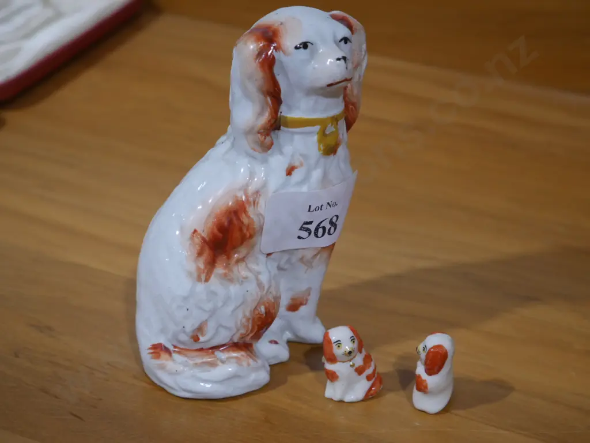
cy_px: 222
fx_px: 1295
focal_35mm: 76
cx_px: 295
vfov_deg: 19.4
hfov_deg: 25.7
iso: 800
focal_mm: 38
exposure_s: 1/100
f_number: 5.5
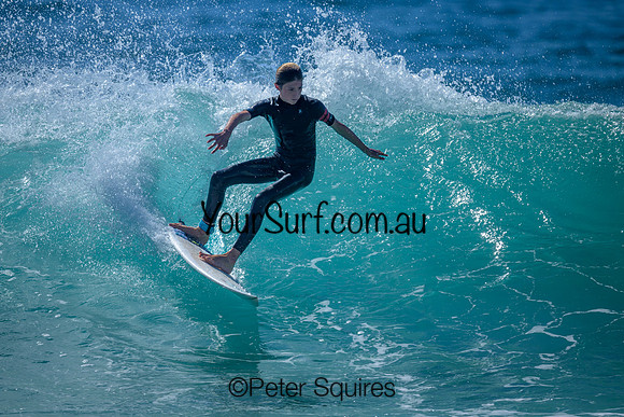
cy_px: 174
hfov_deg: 2.2
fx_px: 16166
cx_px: 303
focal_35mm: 932
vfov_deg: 1.5
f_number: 6.3
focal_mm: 800
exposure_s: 1/2500
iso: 200
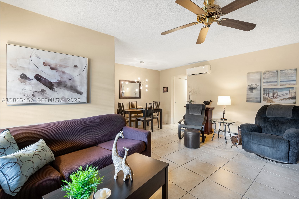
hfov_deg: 96.7
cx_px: 150
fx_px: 133
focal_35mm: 16
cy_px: 100
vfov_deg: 73.7
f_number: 8
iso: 100
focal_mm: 16
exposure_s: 1.3
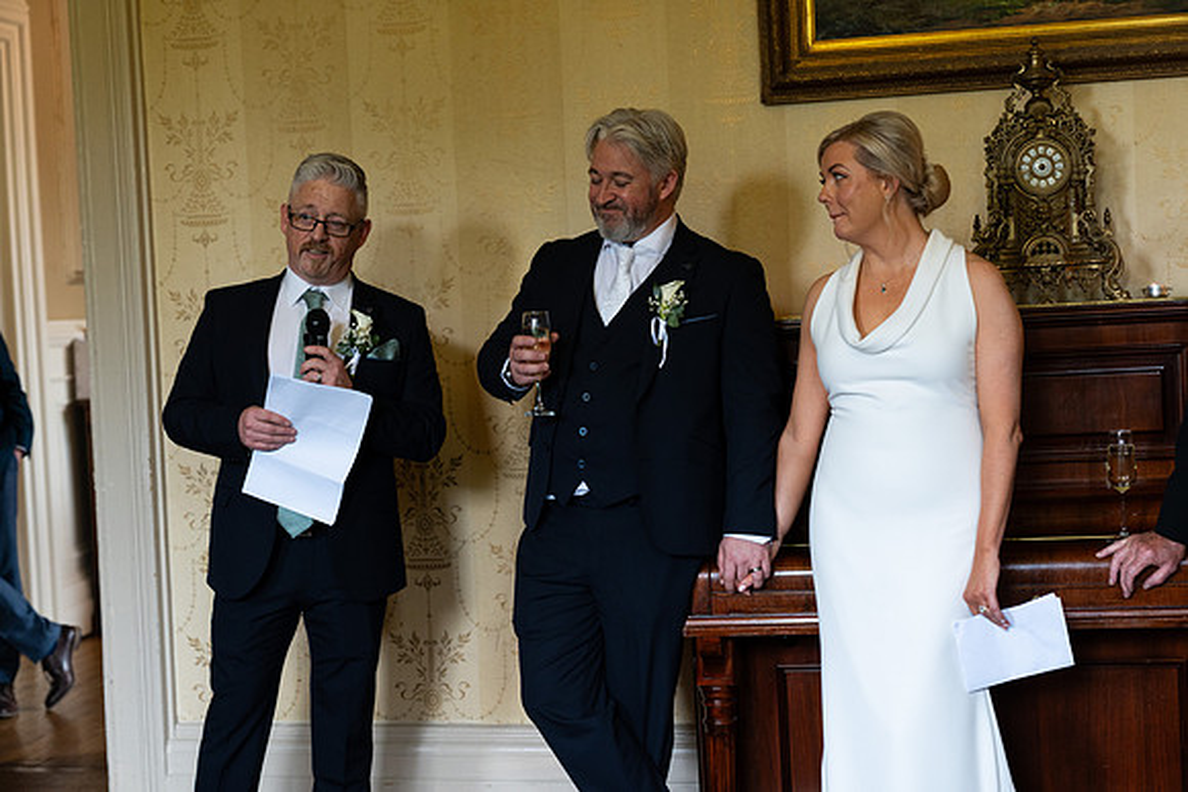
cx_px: 594
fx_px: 1947
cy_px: 396
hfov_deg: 33.9
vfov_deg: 23.0
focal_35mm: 59
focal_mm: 59
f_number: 2.8
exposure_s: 1/160
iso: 1600
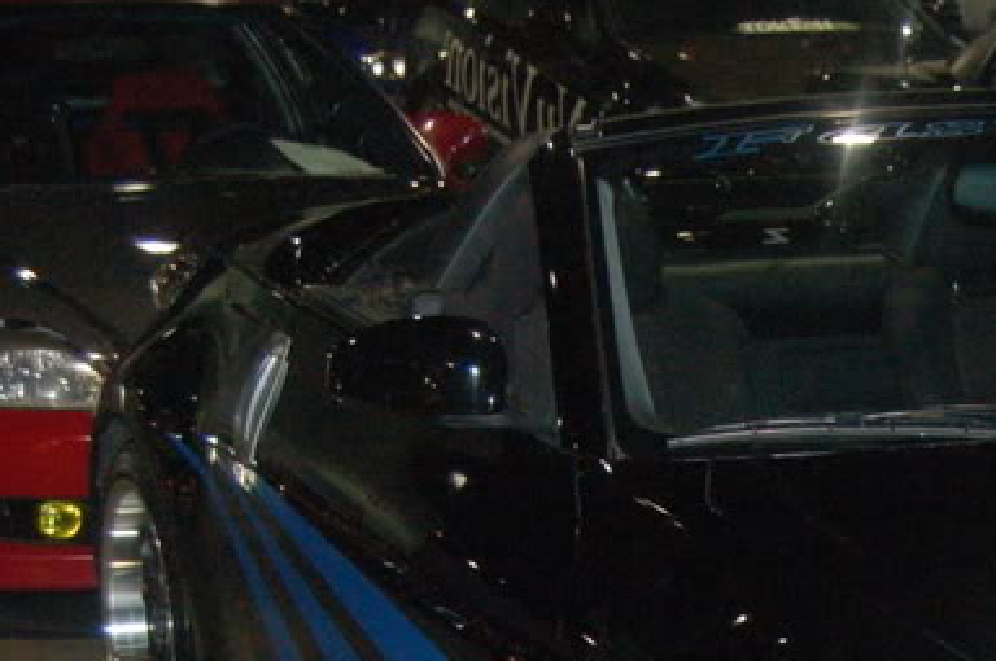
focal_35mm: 112
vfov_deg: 12.0
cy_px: 776
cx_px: 1276
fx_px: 3095
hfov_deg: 17.2
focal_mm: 28
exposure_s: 1/45
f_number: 4.8
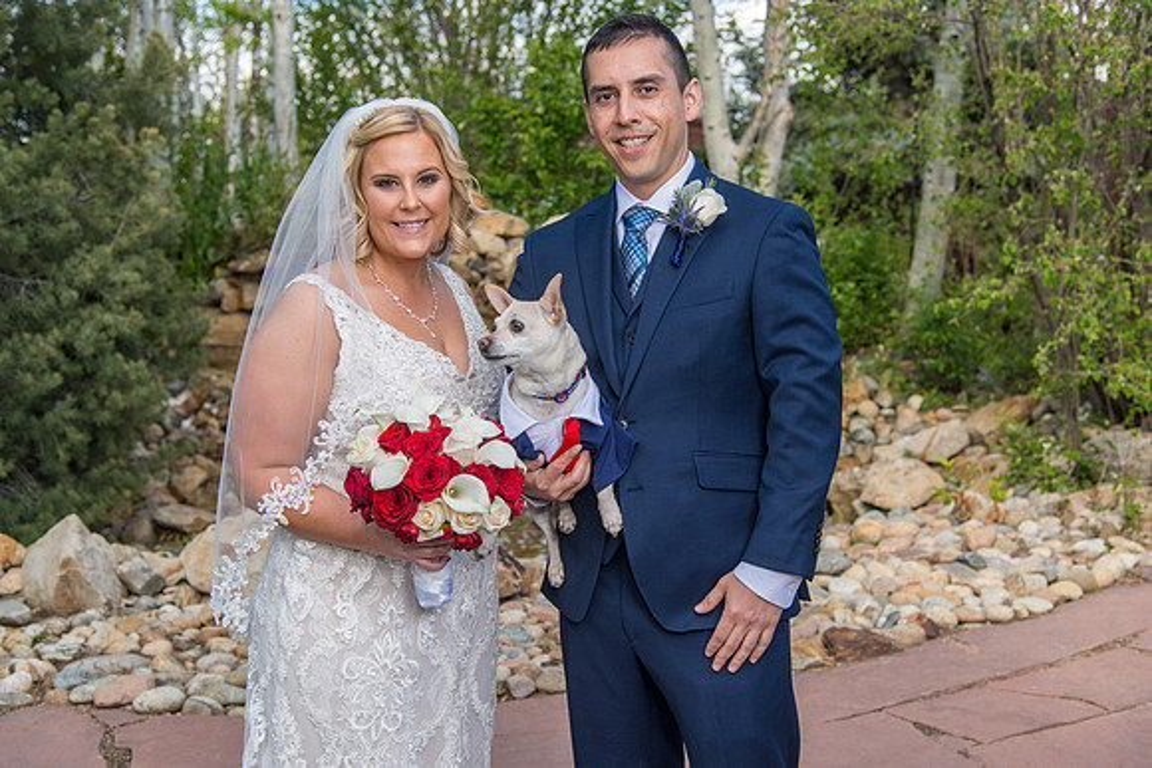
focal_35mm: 50
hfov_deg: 39.6
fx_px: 1600
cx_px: 576
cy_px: 384
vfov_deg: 27.0
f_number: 5
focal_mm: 50
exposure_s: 1/250
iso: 100
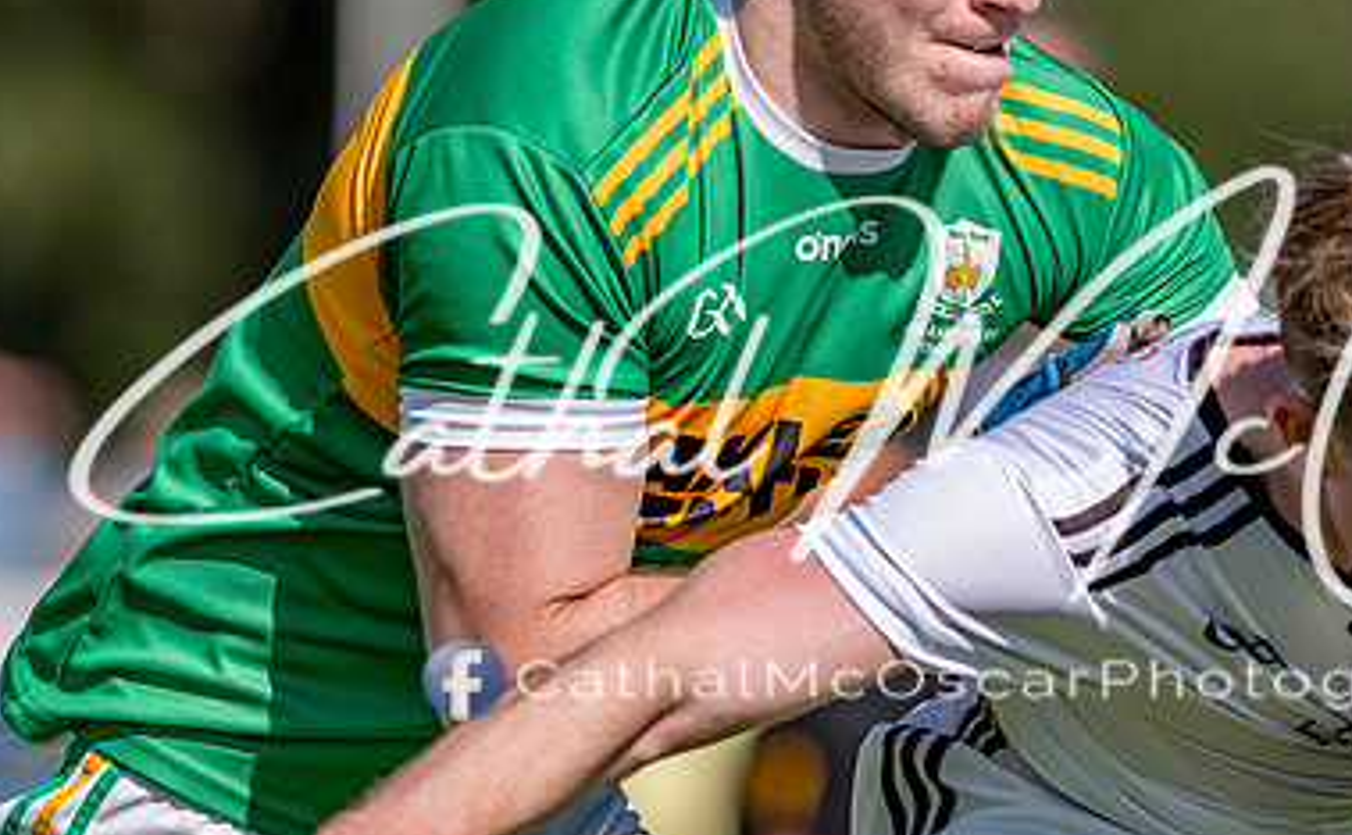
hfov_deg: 2.9
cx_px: 921
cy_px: 150
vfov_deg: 1.8
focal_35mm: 728
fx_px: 26733
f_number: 2.8
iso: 100
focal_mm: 300
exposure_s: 1/2500
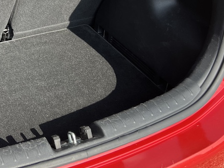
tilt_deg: -27.7
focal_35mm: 59
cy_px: 19
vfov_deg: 24.2
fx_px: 382
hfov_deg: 30.4
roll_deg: +0.7
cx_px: -1
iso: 50
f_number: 1.5
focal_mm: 5.7
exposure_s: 1/452
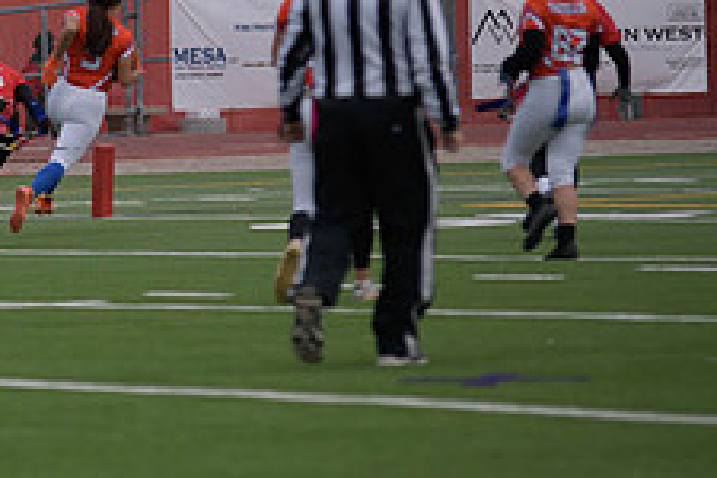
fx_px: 8464
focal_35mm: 425
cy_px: 183
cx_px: -22
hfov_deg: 4.8
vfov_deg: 3.2
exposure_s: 1/200
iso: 80
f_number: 2.8
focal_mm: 165
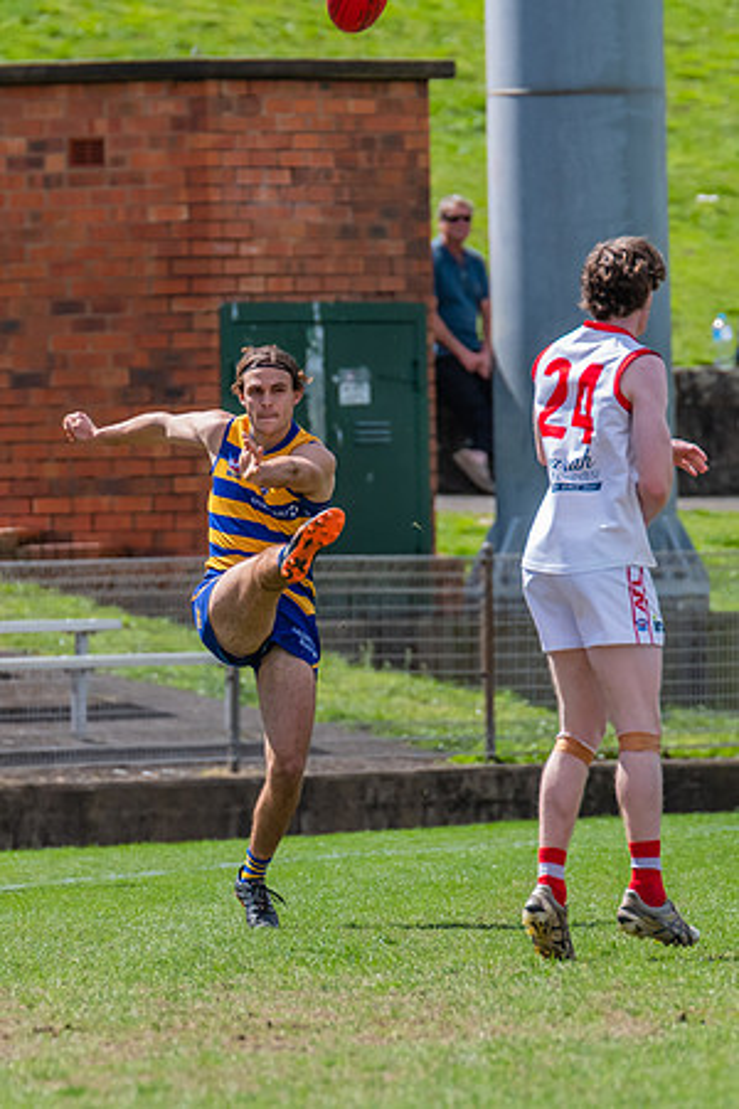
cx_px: 199
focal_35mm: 749
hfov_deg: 1.8
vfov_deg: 2.8
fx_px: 23052
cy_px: 651
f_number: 6.3
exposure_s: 1/1600
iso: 800
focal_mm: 420
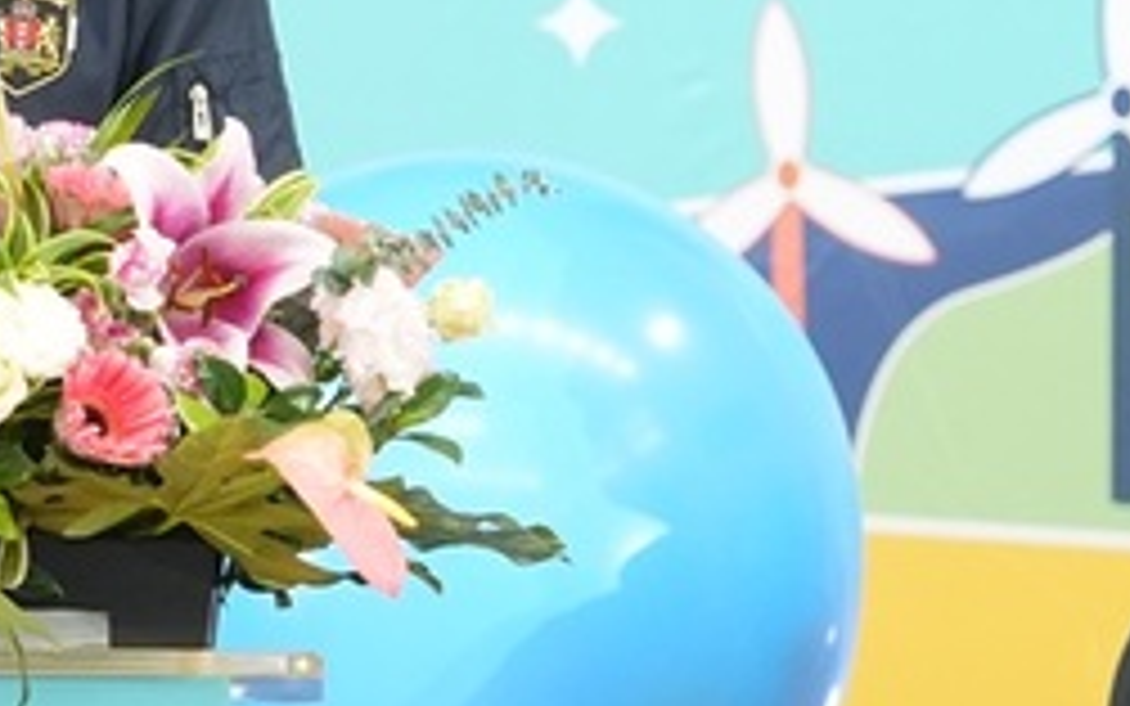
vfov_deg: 3.4
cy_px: 18
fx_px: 11767
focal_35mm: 382
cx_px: -77
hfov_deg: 5.5
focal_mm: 63
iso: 1000
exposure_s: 1/200
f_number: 2.8
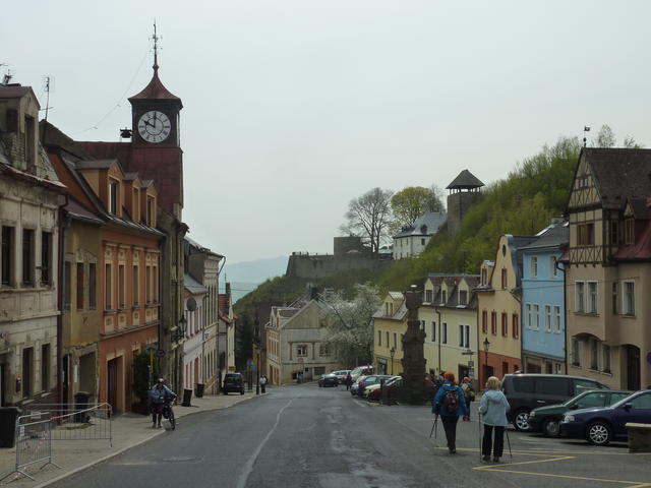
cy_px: 244
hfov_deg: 39.7
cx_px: 326
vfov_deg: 30.3
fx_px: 903
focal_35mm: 48
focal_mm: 7.9
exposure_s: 1/640
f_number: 5.6
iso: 125
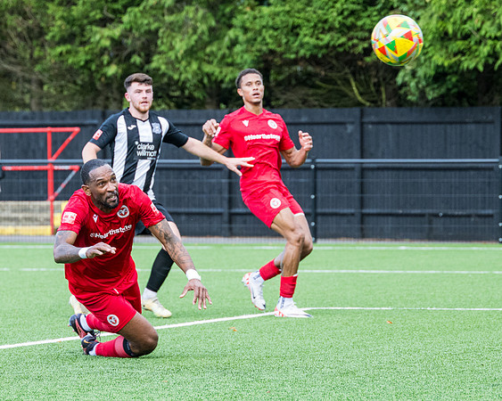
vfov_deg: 5.2
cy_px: 261
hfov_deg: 6.5
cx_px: 144
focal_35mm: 298
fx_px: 4431
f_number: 4.5
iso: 800
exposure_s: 1/800
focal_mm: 130
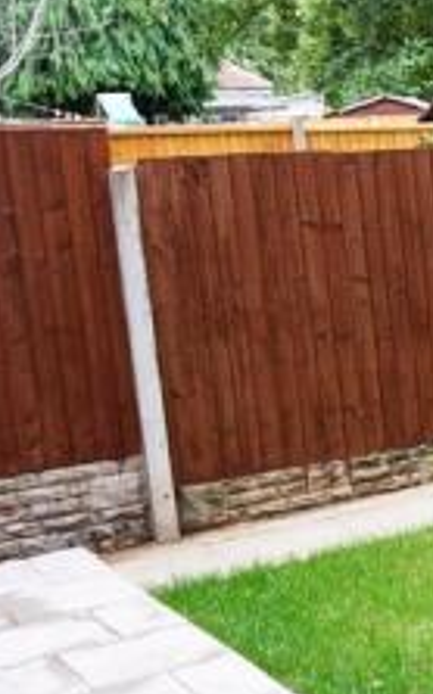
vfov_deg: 28.6
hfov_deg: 14.2
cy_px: 355
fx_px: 1362
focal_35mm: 72
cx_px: 941
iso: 200
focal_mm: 16
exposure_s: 1/60
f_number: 5.6
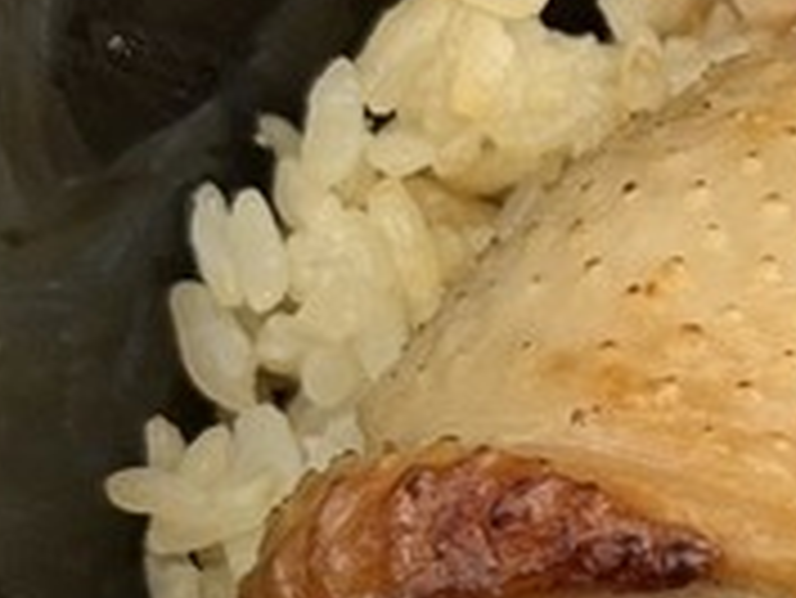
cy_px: 380
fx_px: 4855
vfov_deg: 7.0
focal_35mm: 211
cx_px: 1538
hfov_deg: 8.9
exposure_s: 1/37
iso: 400
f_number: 1.78
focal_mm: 6.76
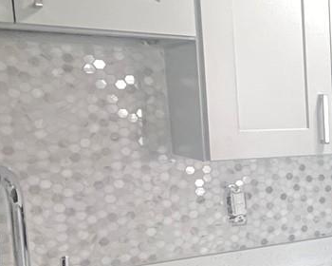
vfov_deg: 26.0
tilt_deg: -7.5
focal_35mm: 58
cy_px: 189
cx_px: 544
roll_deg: -0.7
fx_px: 570
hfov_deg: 23.3
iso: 500
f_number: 1.8
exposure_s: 1/60
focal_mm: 1.57
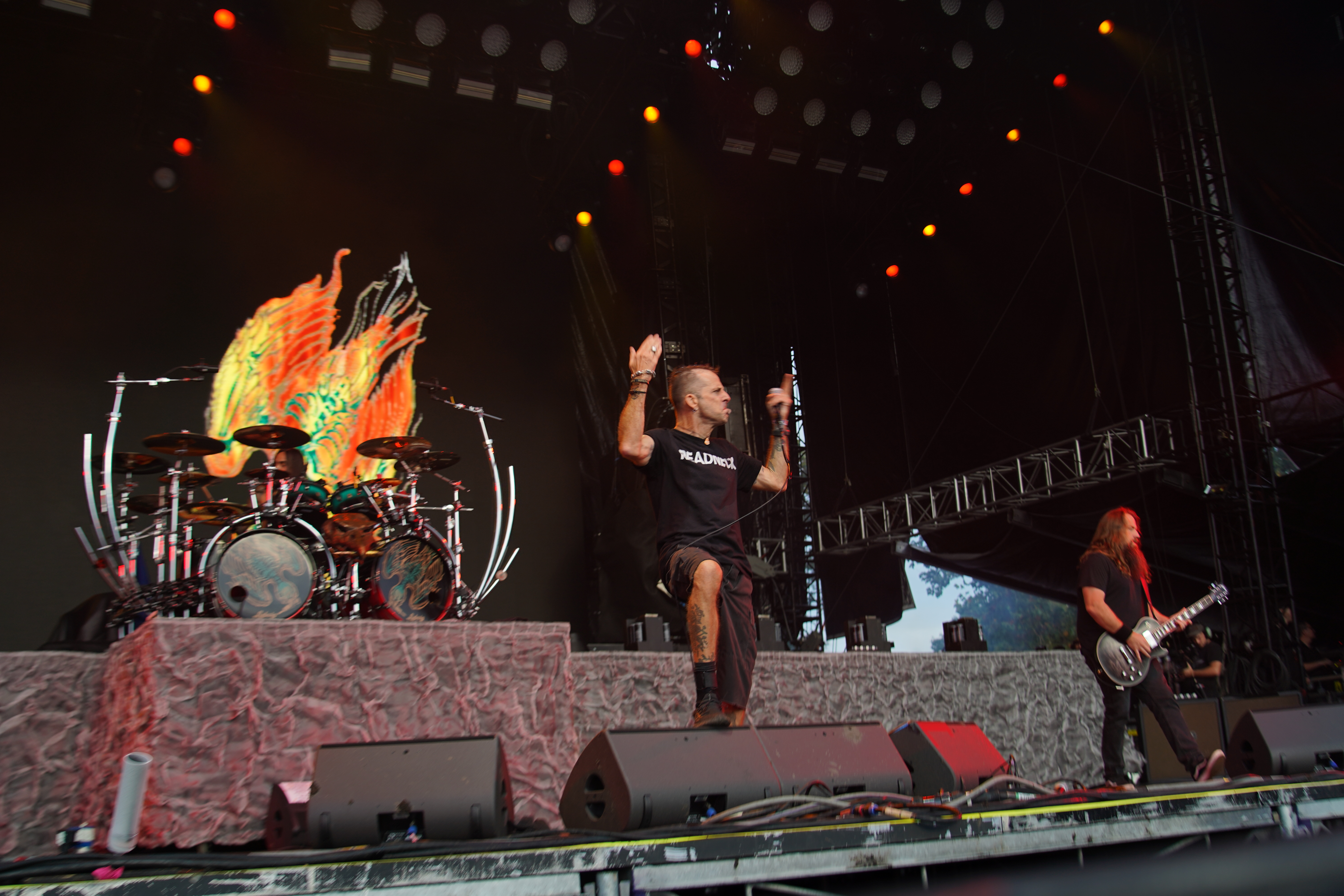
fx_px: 1381
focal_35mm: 37
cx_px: 672
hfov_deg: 51.9
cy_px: 448
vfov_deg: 35.9
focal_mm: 37
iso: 125
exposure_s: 1/125
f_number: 4
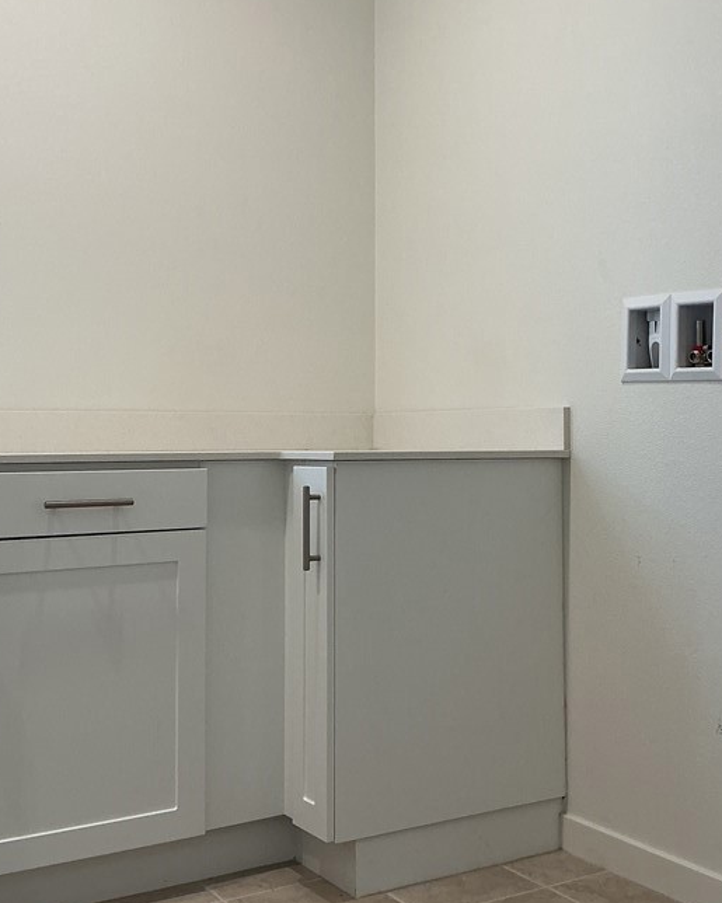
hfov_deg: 33.4
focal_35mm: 45
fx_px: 1202
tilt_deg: +1.2
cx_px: 405
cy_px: 407
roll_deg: -1.0
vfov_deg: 41.1
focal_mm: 3
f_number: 1.8
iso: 40
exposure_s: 1/60
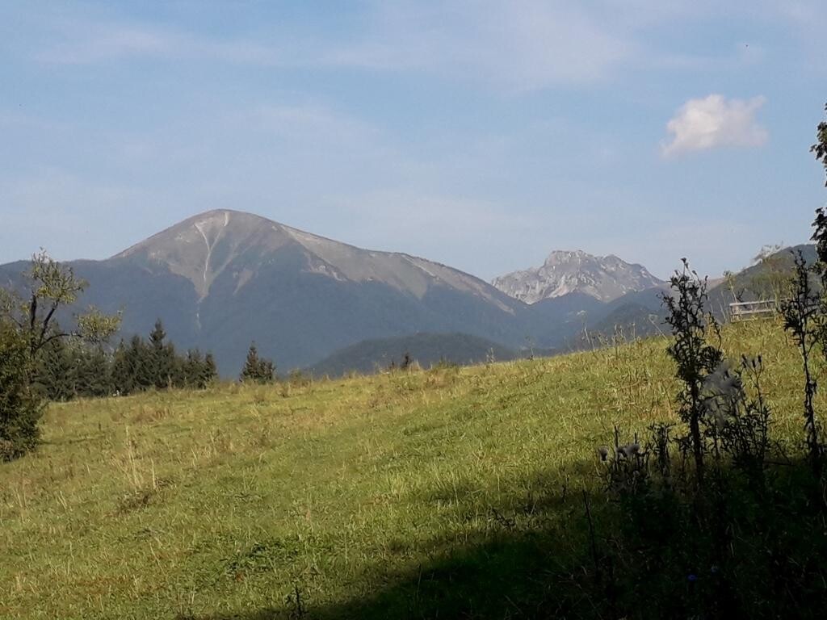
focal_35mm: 27
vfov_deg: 51.4
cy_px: 310
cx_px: 414
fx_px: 645
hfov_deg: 65.3
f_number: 1.9
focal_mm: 3.6
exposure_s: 1/1754
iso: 40
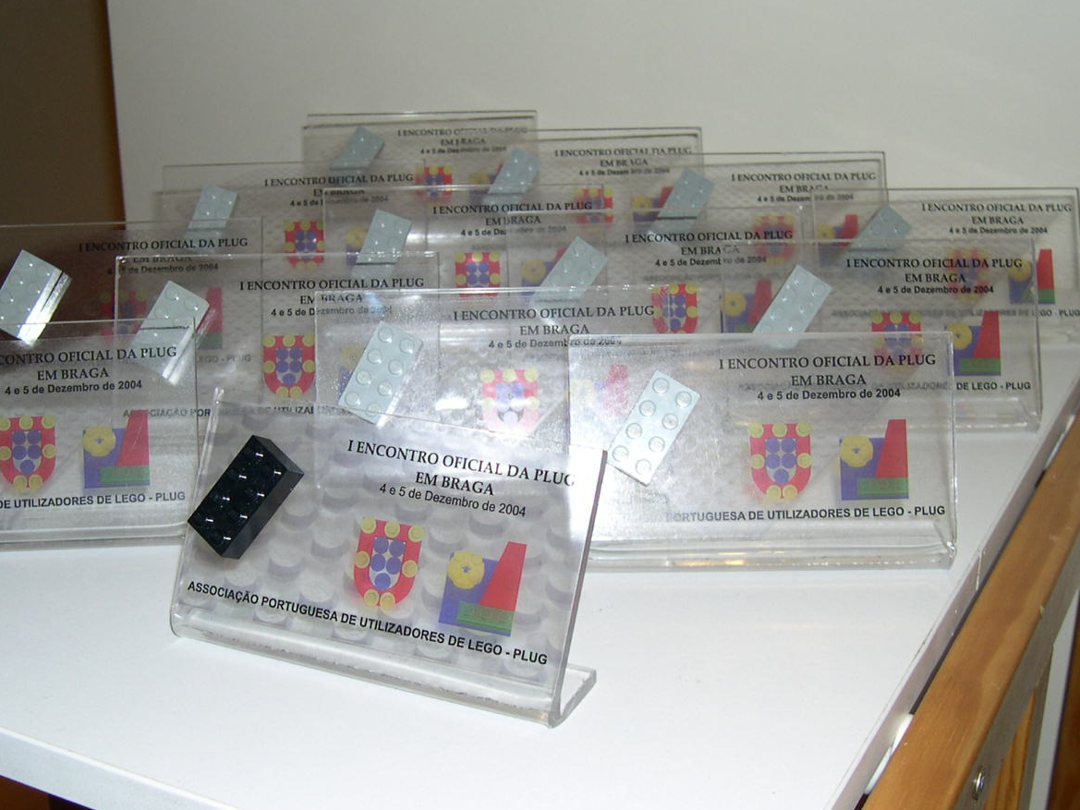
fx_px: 1623
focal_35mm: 52
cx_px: 452
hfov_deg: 36.7
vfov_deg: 28.0
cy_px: 416
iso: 100
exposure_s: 1/60
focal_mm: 8
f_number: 2.8
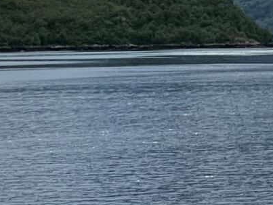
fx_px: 2084
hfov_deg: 7.4
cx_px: 359
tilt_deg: +11.5
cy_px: -297
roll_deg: -0.5
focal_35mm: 264
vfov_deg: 5.4
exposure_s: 1/1712
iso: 25
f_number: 2
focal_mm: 6
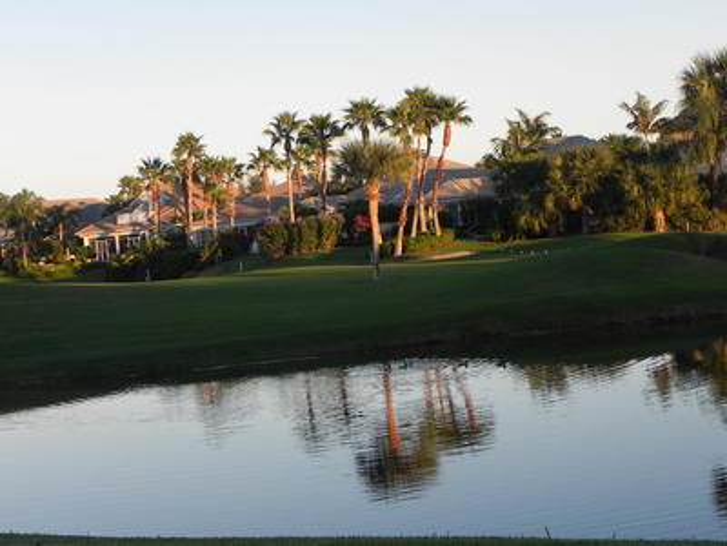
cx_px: 364
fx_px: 1575
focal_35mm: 75
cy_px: 273
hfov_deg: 26.0
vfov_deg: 19.6
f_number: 5
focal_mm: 13.4
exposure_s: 1/238
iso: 160
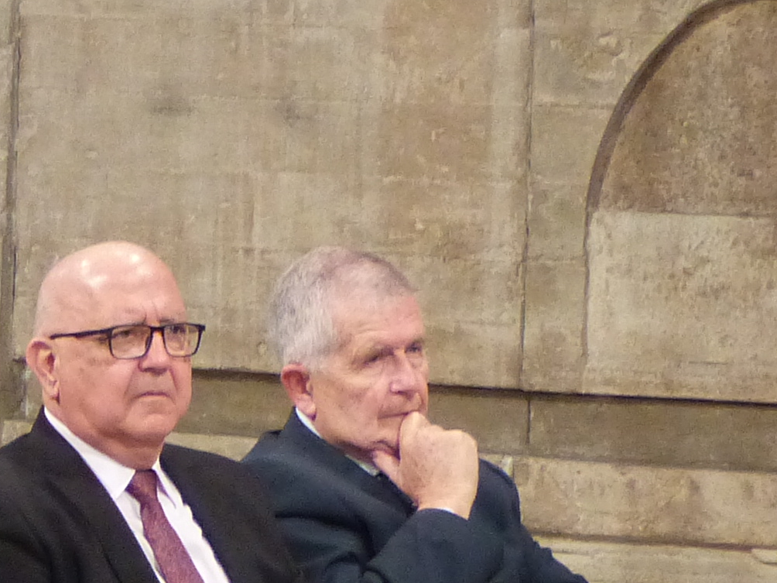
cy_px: 808
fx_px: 10370
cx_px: -717
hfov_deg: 4.2
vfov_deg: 3.2
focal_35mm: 462
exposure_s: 1/15
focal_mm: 20.9
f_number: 2.8
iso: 400
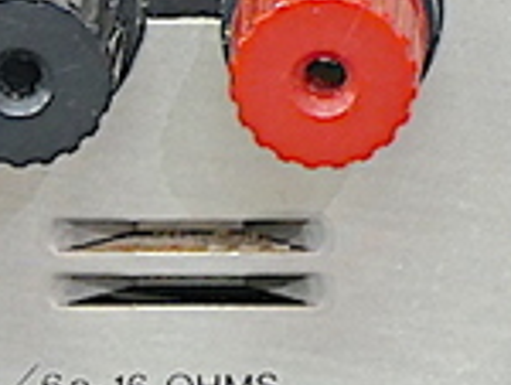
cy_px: -78
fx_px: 18911
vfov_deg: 1.2
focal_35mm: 1279
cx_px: 712
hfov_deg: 1.5
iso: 200
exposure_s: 1/1.6
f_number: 5.6
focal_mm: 35.8
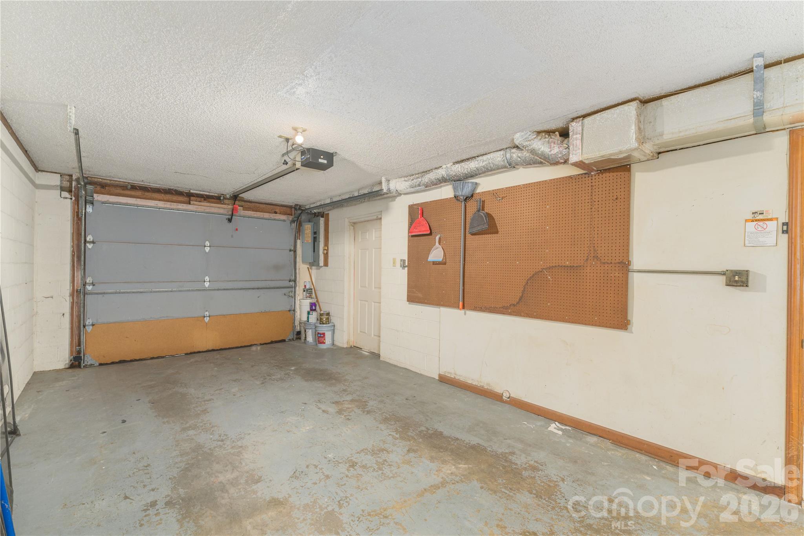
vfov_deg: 73.7
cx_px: 402
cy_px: 268
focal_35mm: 16
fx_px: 357
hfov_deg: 96.7
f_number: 8
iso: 125
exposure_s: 2.5
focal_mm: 16
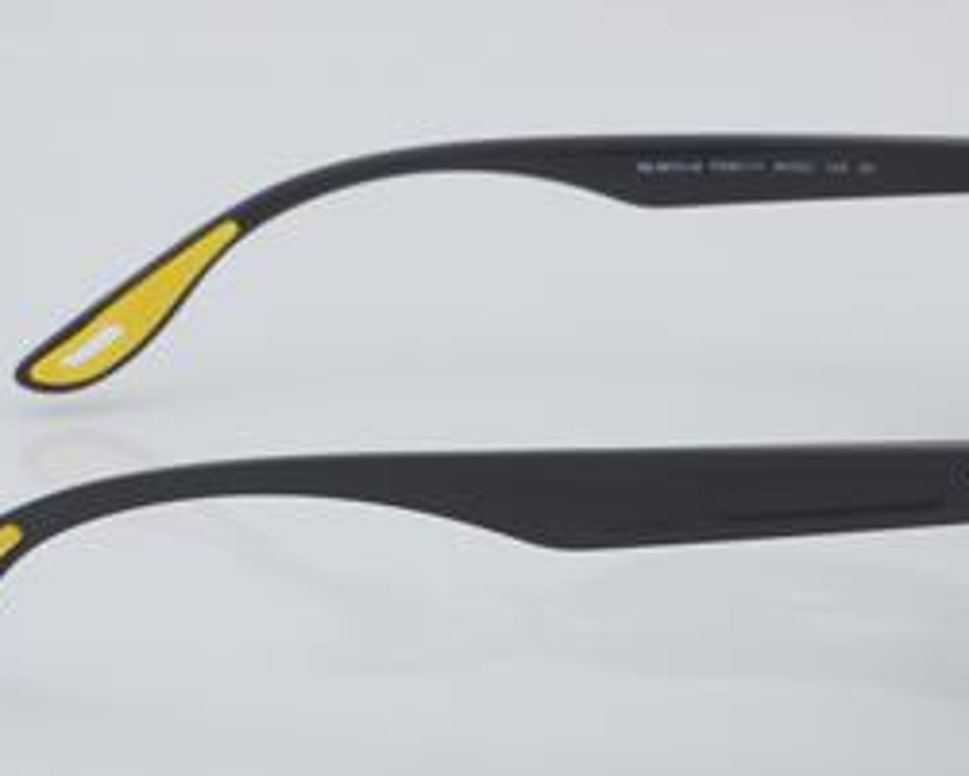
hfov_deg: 17.1
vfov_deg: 13.8
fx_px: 3213
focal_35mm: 112
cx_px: 544
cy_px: 448
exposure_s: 1/4
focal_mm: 50
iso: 100
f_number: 32
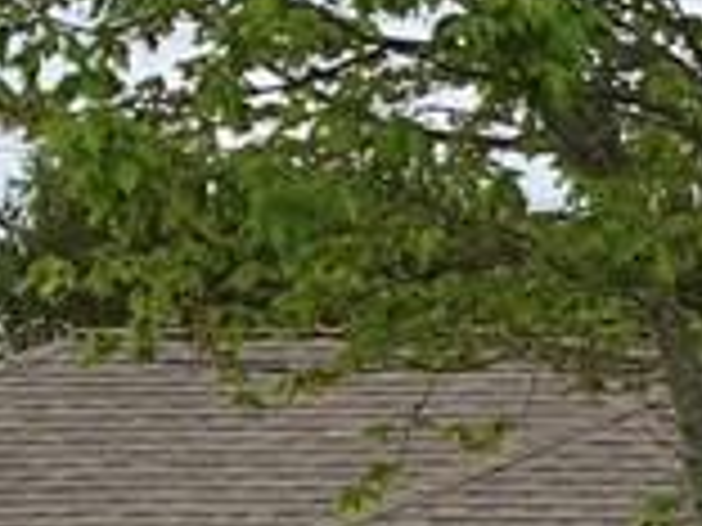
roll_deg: +1.0
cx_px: 1251
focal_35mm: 184
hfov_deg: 10.2
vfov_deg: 7.8
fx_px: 3731
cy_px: 1016
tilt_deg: -0.5
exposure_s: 1/481
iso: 20
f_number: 1.8
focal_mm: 3.99
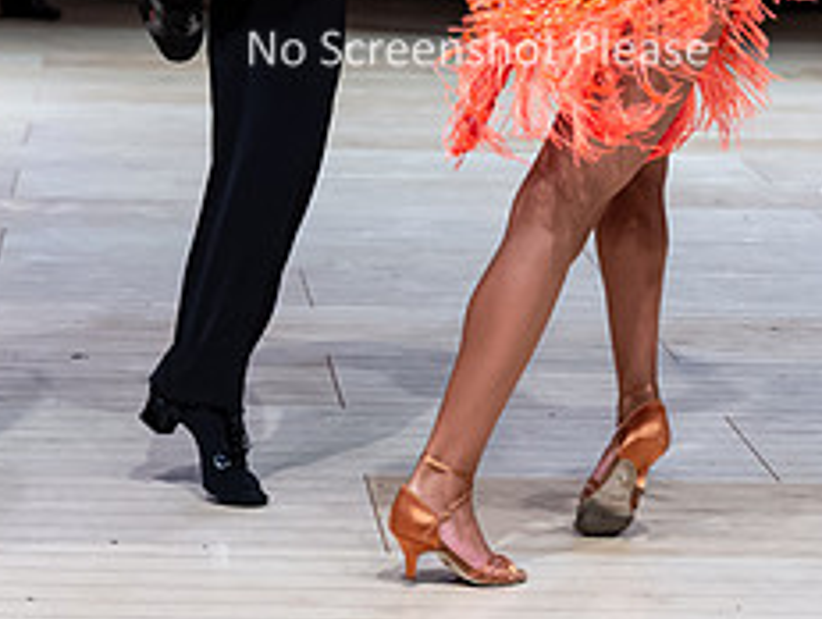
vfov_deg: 8.4
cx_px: 270
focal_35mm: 175
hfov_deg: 11.3
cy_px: -112
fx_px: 4162
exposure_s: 1/400
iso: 3200
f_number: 3.3
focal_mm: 62
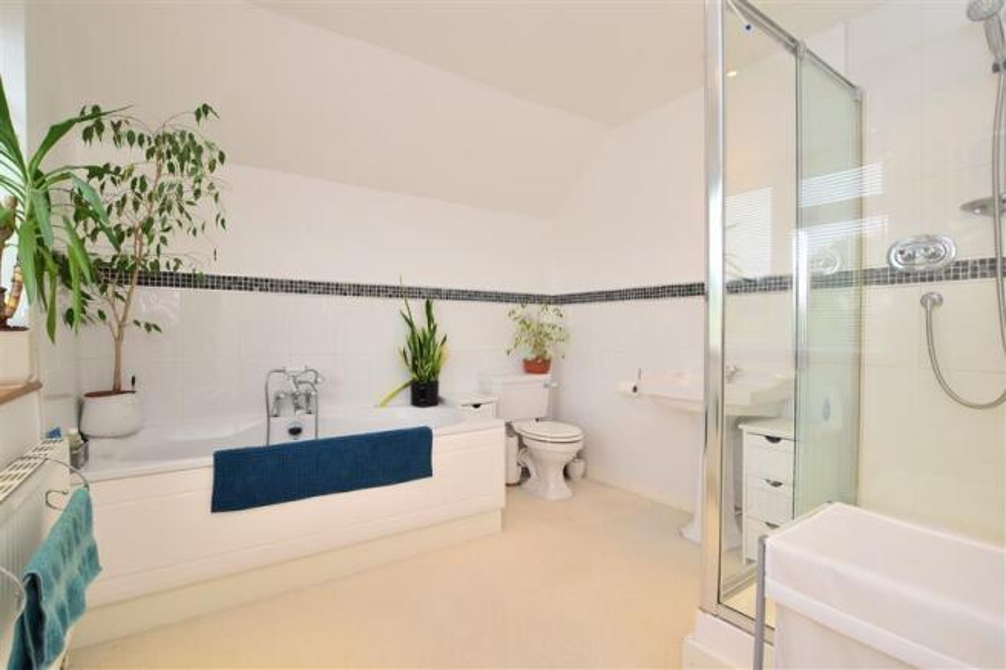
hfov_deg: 95.0
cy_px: 335
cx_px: 503
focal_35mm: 16
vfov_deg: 72.0
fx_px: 461
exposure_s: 1/60
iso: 400
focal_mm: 11
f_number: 6.3
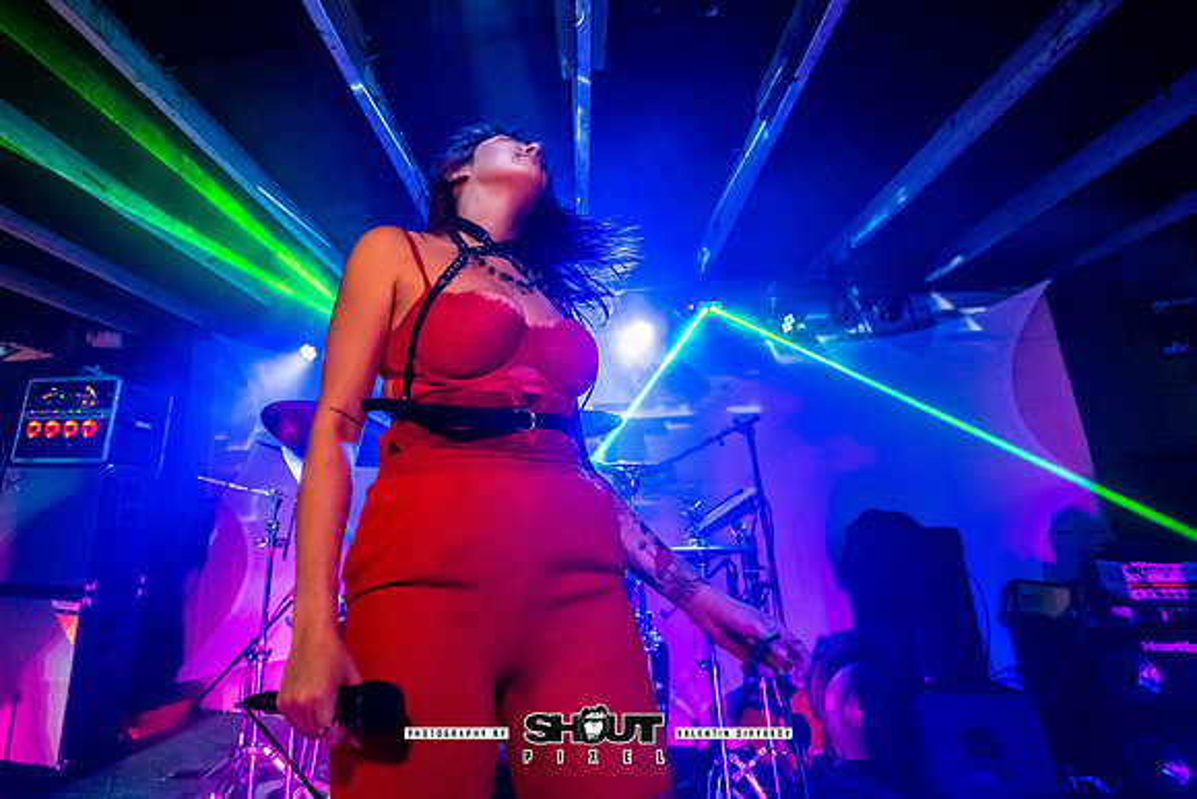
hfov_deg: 89.4
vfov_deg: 67.5
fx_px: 586
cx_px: 452
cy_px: 304
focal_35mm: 18
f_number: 2.8
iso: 3200
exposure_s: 1/250
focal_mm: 14
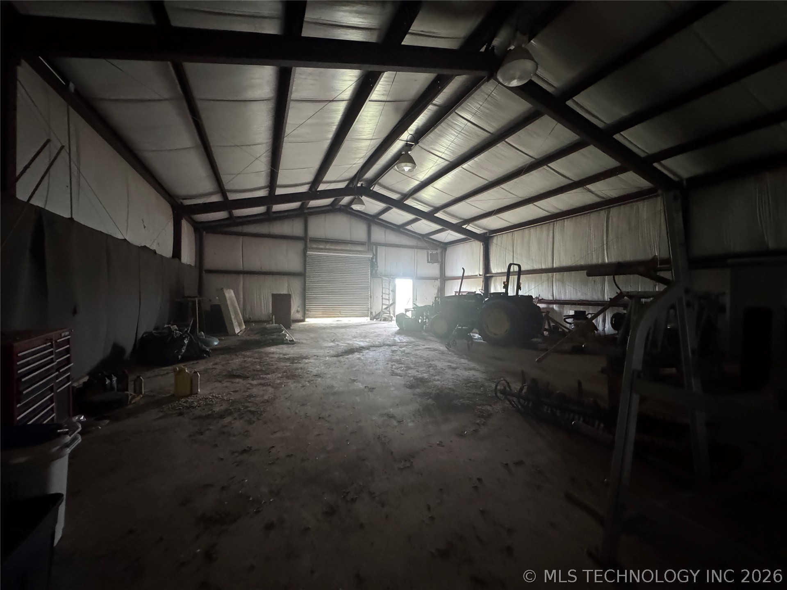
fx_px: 318
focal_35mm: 14
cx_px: 394
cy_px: 295
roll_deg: -1.0
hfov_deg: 102.1
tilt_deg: -1.1
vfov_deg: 85.7
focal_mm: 2.22
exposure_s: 1/45
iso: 1250
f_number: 2.2
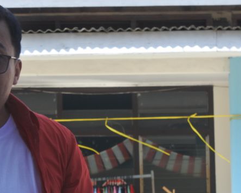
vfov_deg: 6.5
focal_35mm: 238
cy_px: 147
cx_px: 96
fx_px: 1698
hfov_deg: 8.1
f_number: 7.1
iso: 160
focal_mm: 30
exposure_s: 1/125
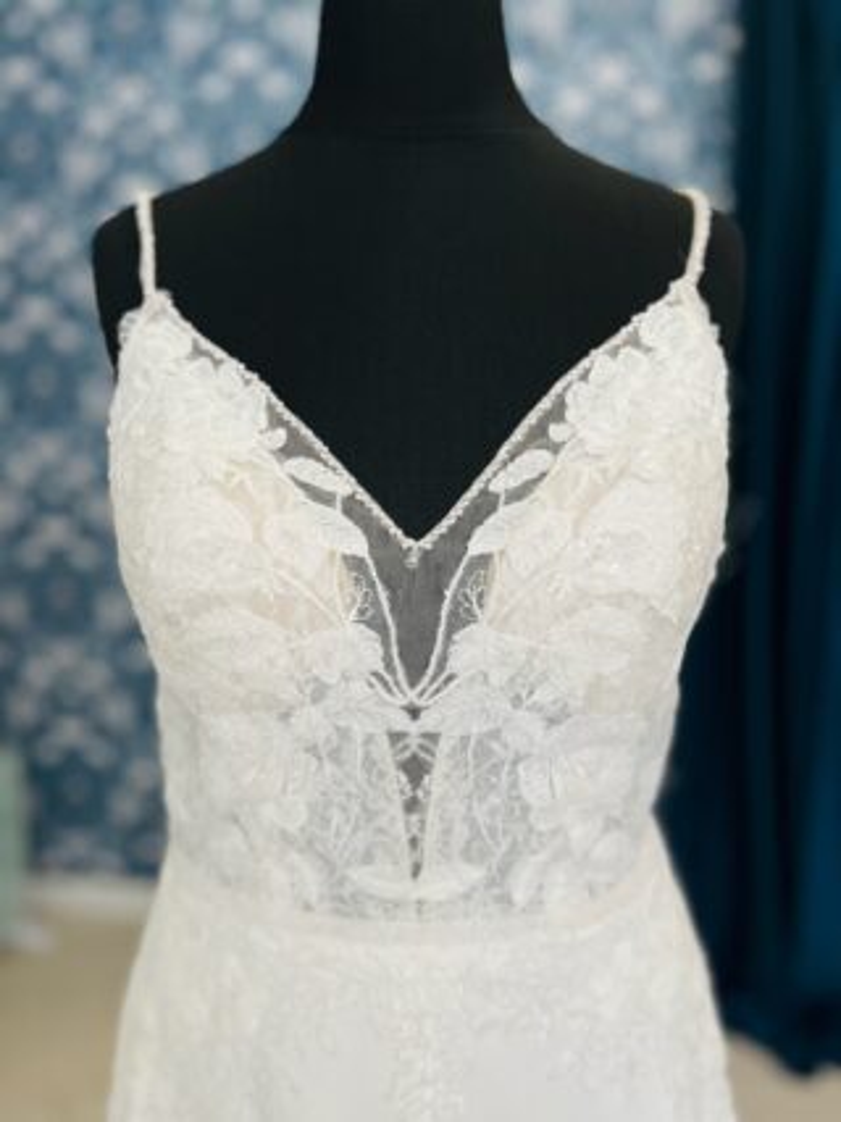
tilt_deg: -10.1
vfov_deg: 67.3
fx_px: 843
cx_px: 420
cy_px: 561
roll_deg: +1.2
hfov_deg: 53.0
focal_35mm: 26
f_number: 1.6
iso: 50
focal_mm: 5.1
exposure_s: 1/307
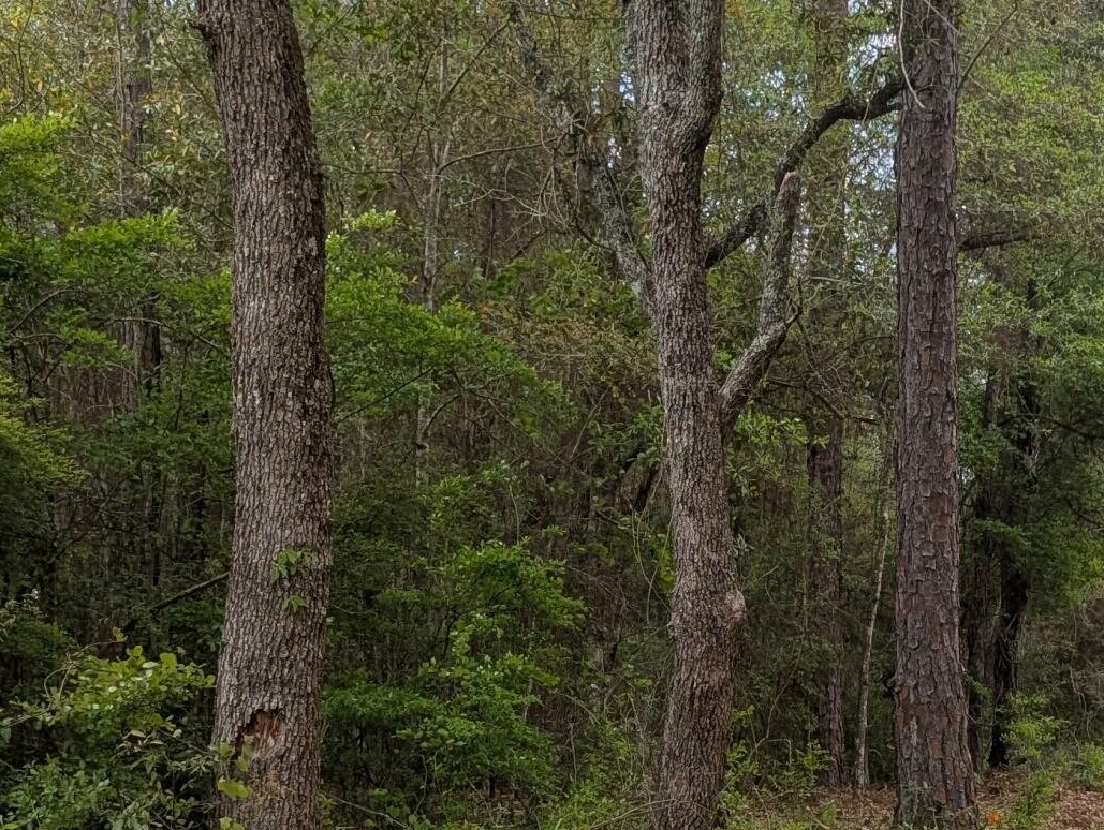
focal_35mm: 70
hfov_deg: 27.7
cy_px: 619
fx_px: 2235
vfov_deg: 20.9
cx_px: 610
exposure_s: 1/630
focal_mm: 6.9
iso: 23
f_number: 1.68
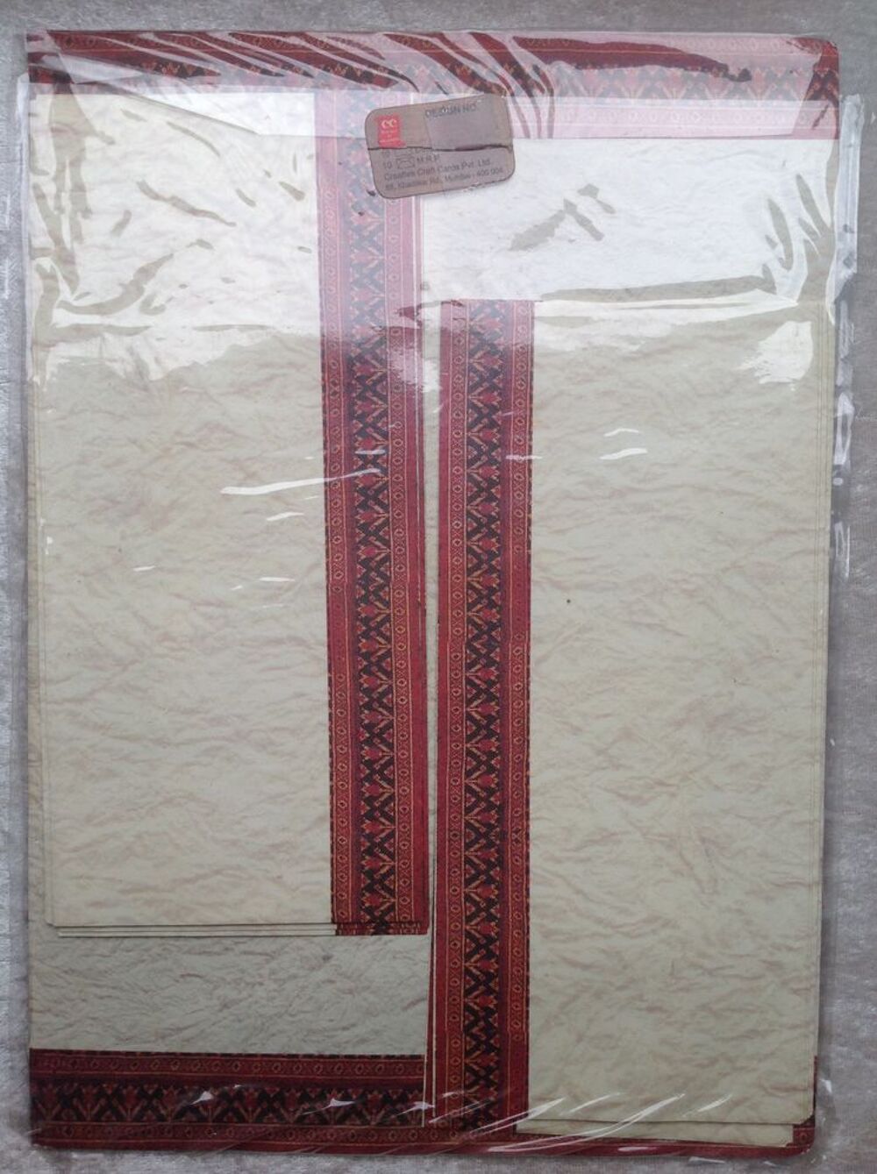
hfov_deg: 40.6
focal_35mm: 35
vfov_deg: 52.7
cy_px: 587
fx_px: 1186
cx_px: 438
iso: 50
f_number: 2.4
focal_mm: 4.28
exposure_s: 1/120
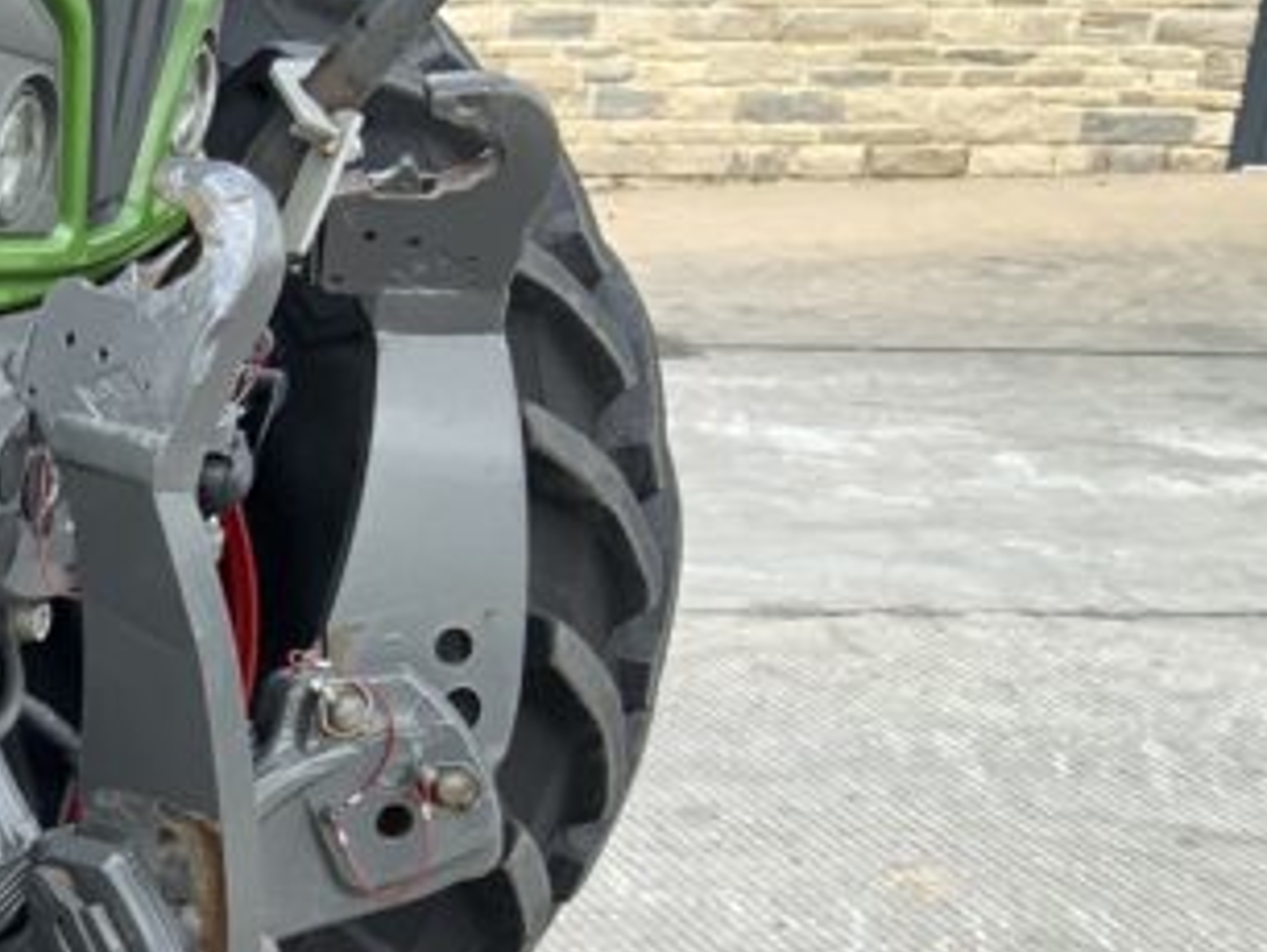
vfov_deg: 14.7
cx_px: -741
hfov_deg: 17.7
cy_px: 1151
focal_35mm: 97
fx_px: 3553
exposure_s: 1/151
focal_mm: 3
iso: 16
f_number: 1.8
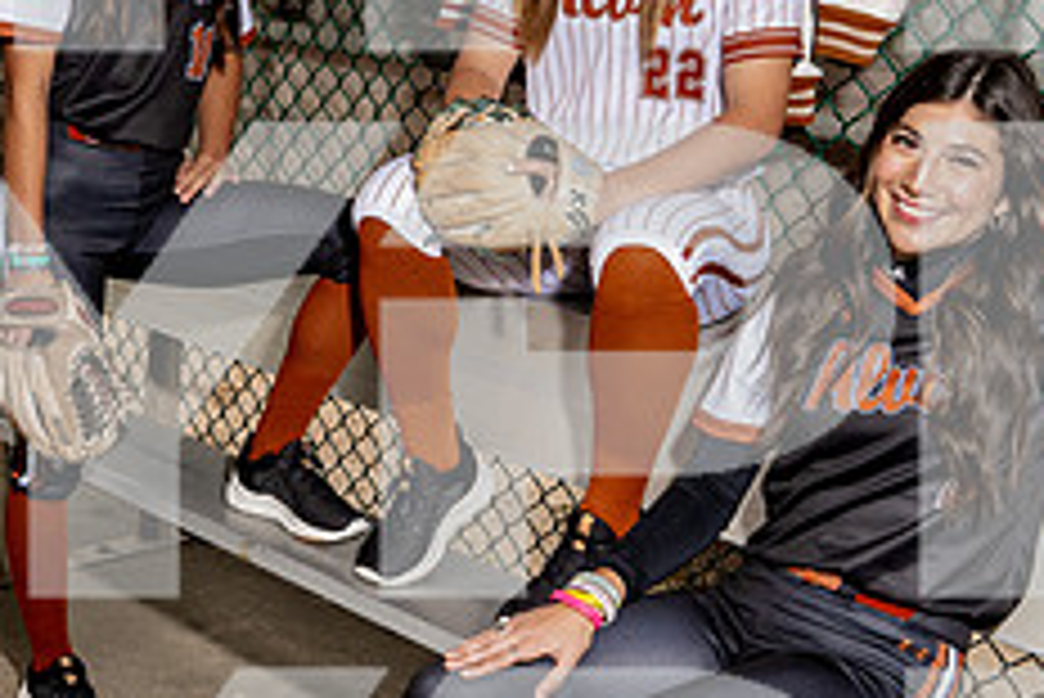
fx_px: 1741
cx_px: 292
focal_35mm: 60
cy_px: 363
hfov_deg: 32.9
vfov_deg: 22.7
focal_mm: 24
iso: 100
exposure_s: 1/250
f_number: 8
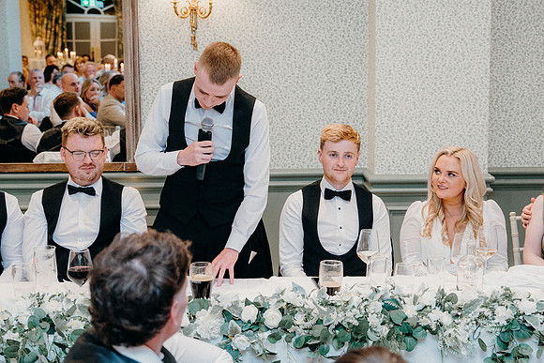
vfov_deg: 21.6
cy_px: 182
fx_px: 952
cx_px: 272
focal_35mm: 63
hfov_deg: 31.9
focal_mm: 42
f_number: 3.5
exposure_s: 1/160
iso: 2500
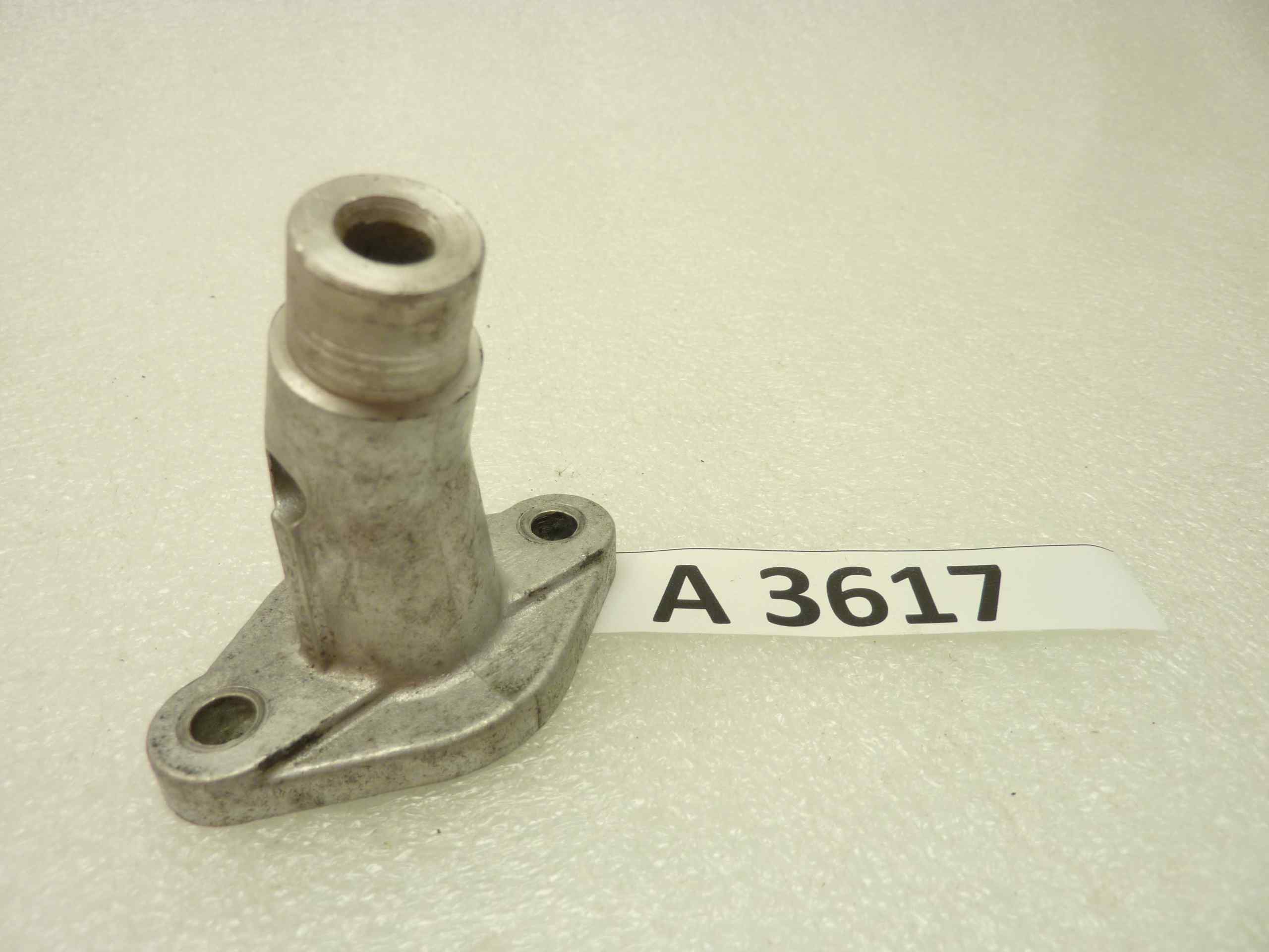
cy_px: 476
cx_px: 634
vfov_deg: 54.9
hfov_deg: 69.4
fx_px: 916
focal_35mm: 25
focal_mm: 4.1
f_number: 3.3
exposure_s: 1/20
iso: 80
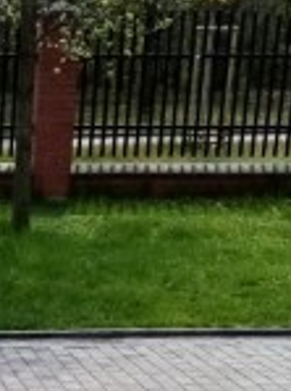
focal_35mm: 112
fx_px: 1261
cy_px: 533
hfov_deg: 12.1
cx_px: -241
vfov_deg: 16.5
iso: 109
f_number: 1.8
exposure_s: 1/677
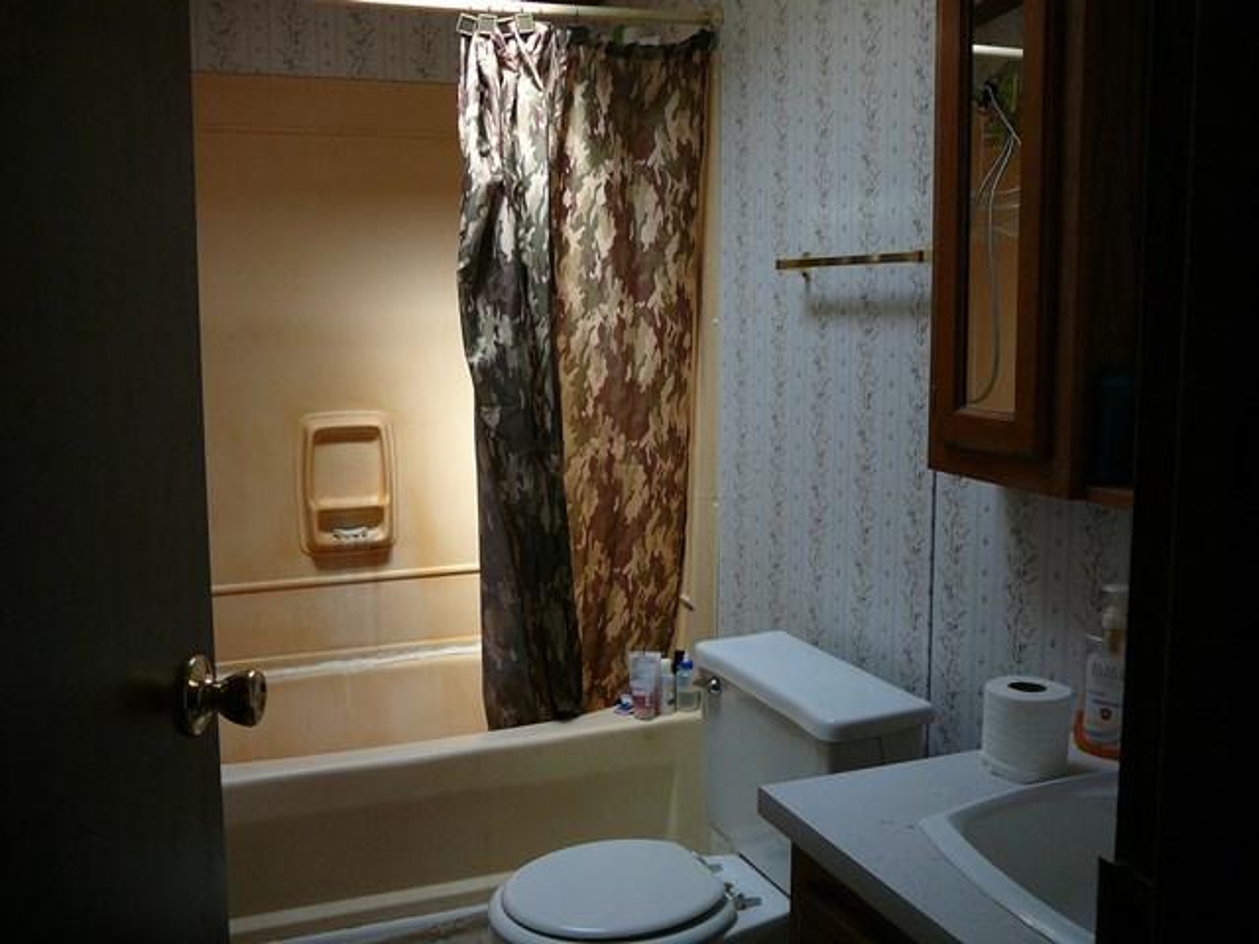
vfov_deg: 40.7
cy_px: 472
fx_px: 1273
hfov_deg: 52.6
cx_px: 630
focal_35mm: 35
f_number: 2.8
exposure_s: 1/50
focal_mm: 5.2
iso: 100
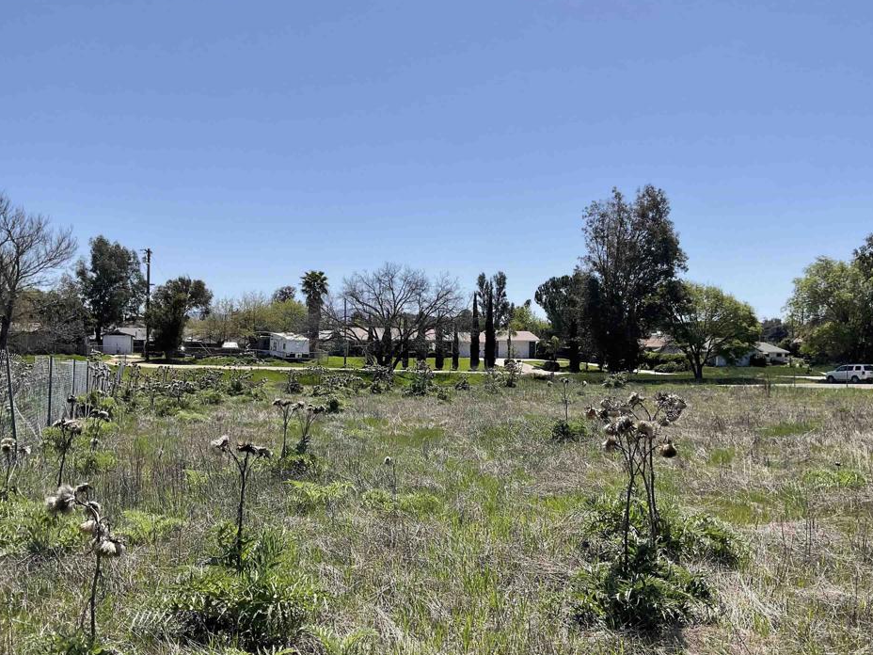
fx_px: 807
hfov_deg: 56.8
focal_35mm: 32
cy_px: 351
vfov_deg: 44.1
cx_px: 434
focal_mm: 3
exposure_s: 1/2320
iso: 16
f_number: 1.8
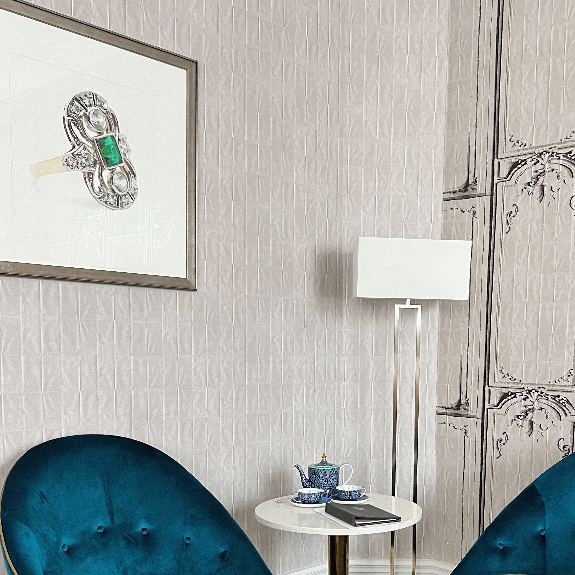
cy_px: 403
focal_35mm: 40
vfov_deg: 41.1
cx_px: 367
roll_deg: -2.2
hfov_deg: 41.5
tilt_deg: -5.9
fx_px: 752
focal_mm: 5.7
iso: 125
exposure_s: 1/50
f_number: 1.5
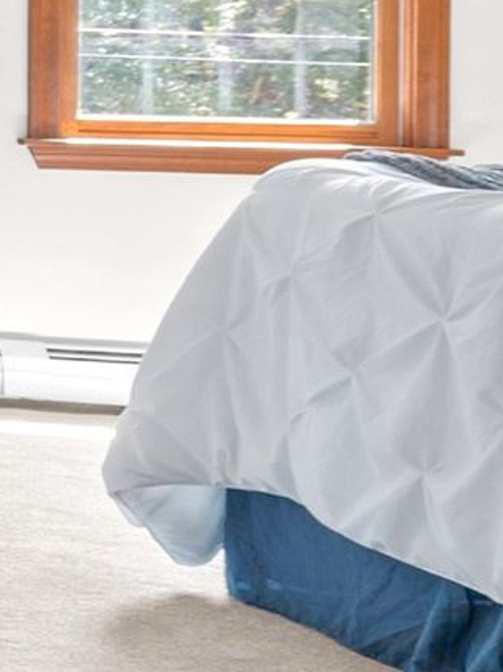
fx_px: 1948
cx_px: -1826
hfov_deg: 6.9
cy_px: 4
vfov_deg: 19.0
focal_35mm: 100
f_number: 7.1
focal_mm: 14.5
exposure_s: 3
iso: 250
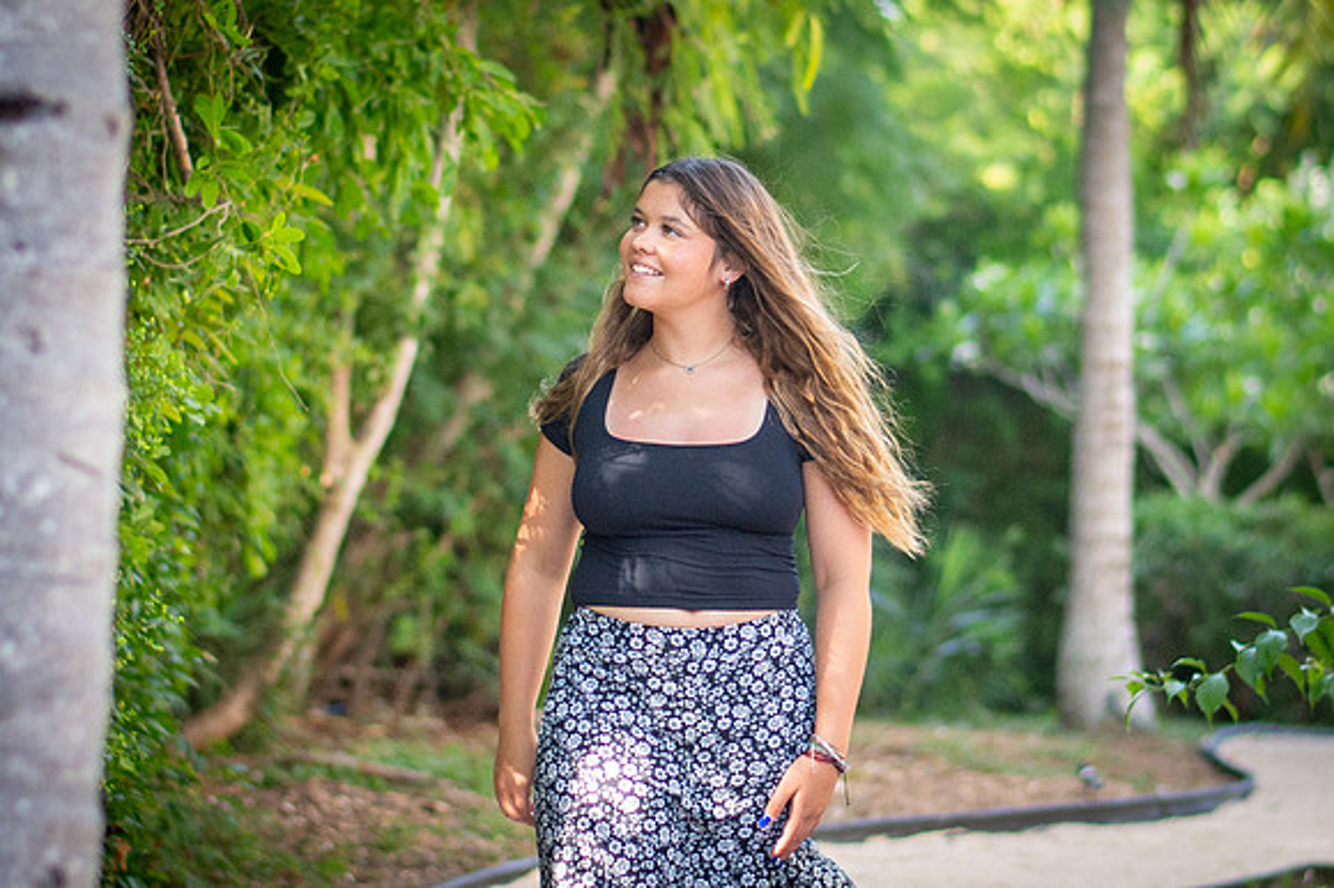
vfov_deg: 10.8
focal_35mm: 127
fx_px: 4687
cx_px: 657
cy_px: 312
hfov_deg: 16.2
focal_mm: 58
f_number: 1.8
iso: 2000
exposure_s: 1/1600
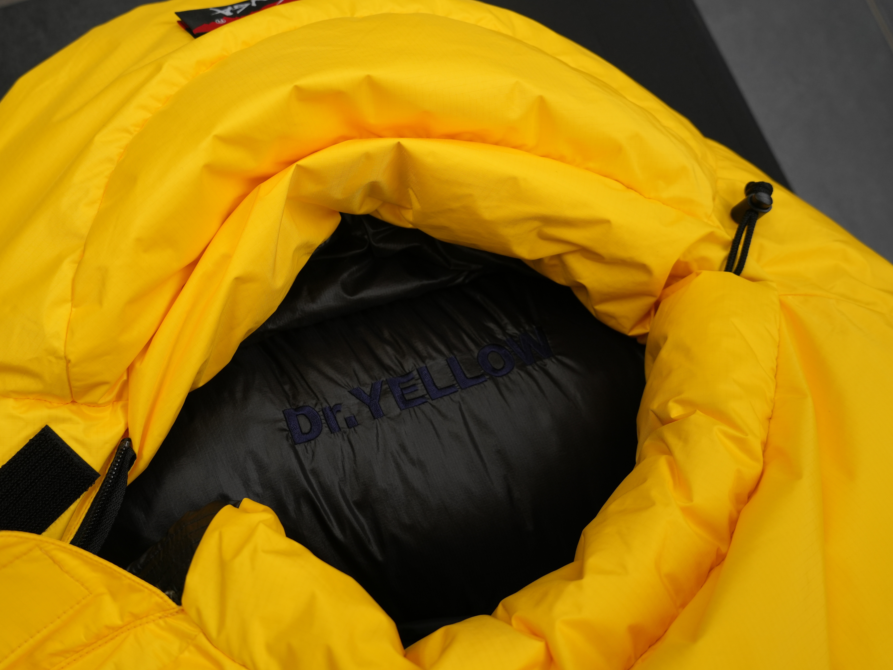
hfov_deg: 53.0
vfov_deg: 41.2
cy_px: 339
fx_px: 891
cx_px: 384
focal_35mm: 35
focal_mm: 21
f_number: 4
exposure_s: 1/60
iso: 250
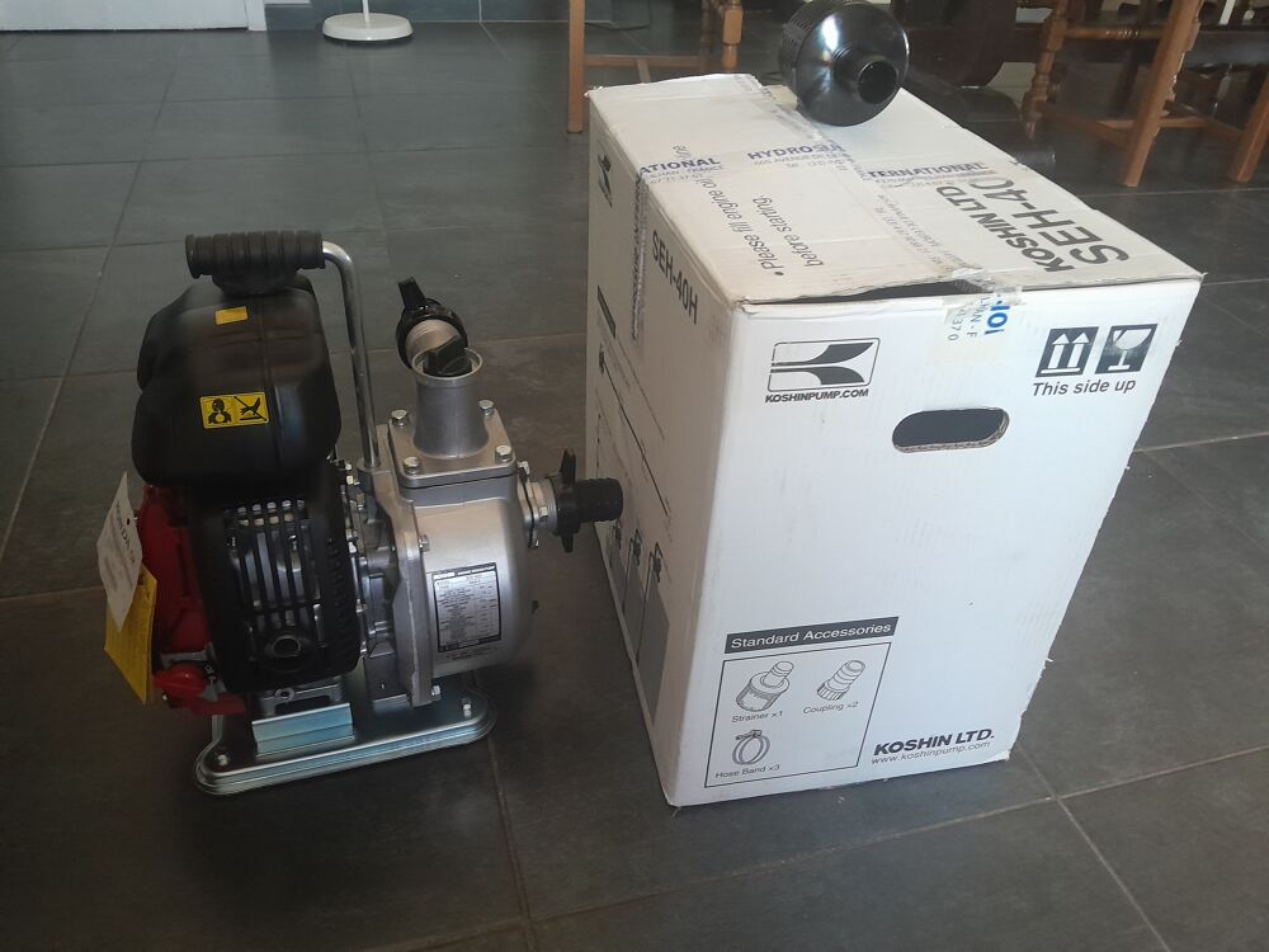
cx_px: 634
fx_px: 953
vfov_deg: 53.1
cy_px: 476
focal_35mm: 26
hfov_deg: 67.3
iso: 500
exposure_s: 1/33
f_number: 1.8
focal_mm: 3.98
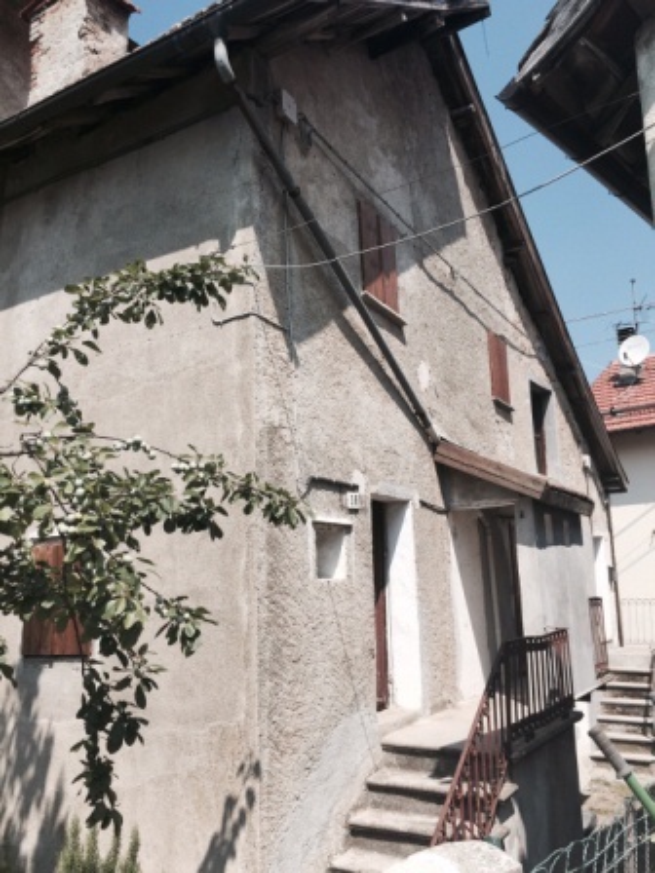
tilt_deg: +10.6
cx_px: 328
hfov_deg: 48.2
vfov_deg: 61.7
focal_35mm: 29
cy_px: 436
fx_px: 732
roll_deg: -0.2
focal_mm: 4.15
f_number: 2.2
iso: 32
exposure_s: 1/1464
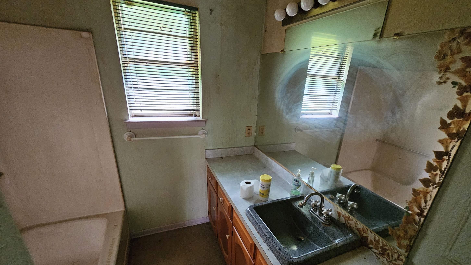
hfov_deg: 102.9
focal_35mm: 15
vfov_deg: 69.7
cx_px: 249
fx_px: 187
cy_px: 160
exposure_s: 1/24
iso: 1000
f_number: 2.2
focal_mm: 2.2
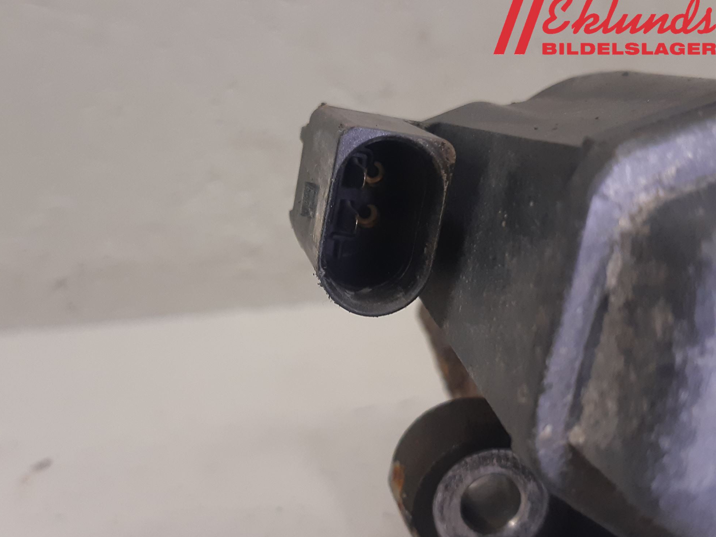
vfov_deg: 51.4
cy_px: 272
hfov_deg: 65.3
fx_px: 558
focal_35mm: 27
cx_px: 345
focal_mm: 3.93
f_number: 1.7
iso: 160
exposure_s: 1/50
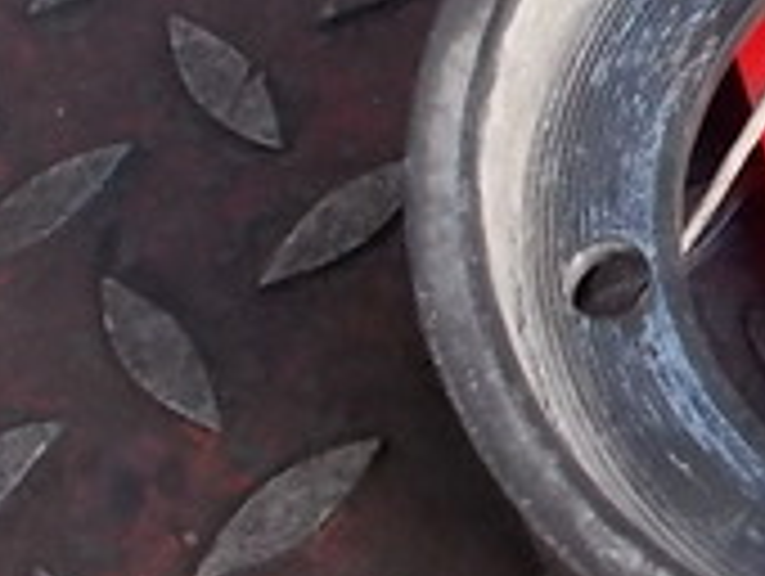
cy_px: 140
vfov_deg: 13.6
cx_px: 1058
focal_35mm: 109
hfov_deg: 16.8
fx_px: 2412
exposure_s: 1/25
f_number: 3.3
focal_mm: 4.1
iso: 160
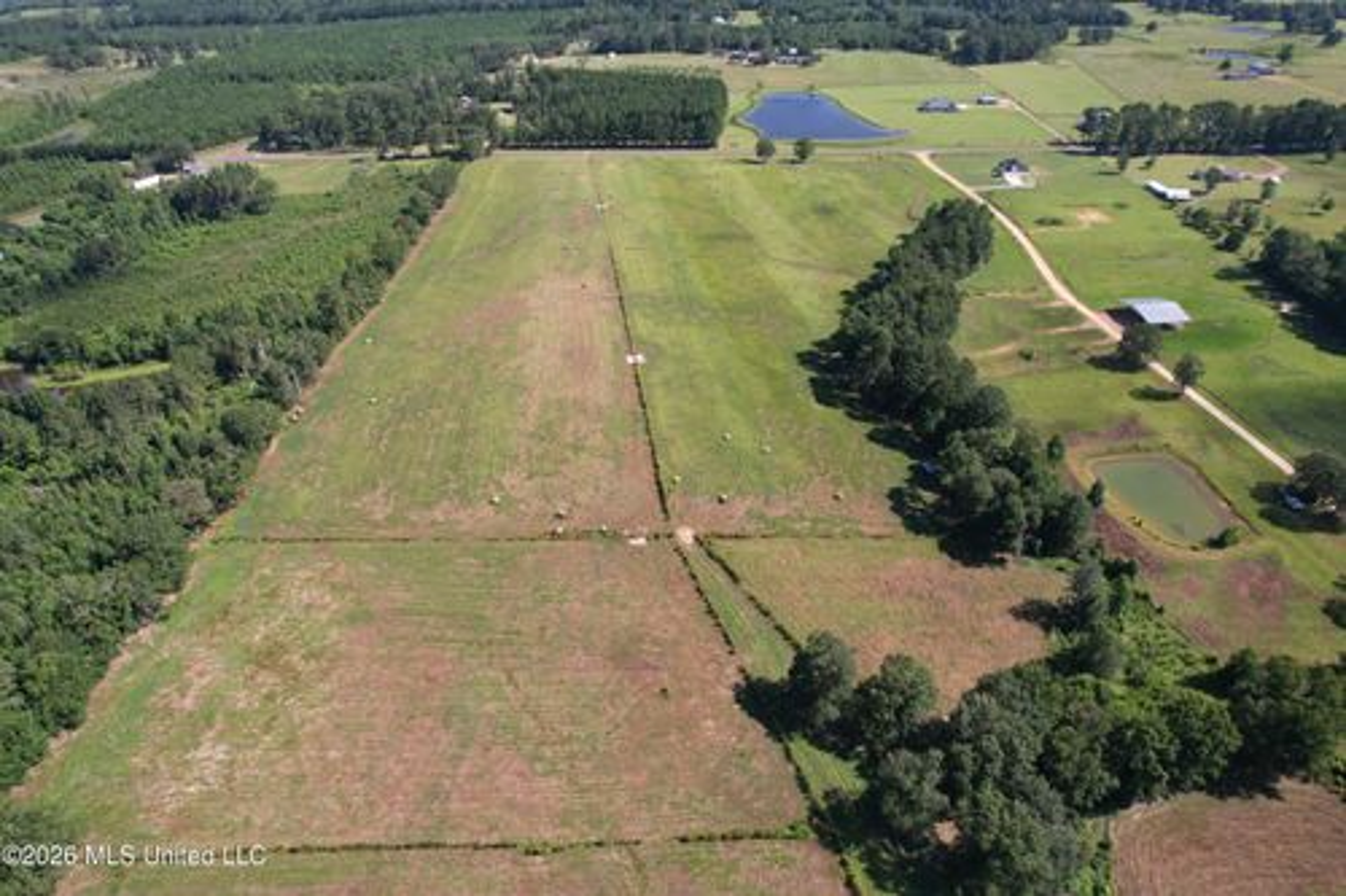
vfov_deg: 57.2
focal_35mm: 22
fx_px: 822
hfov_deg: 78.6
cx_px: 673
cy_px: 448
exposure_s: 1/1000
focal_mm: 8.38
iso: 100
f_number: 2.8
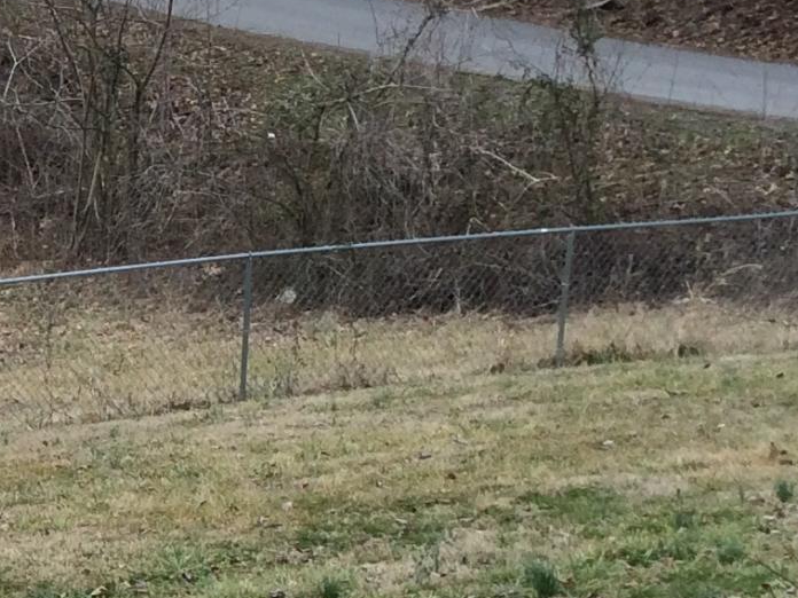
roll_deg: -0.7
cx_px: -702
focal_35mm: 125
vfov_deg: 11.8
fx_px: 2882
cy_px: 465
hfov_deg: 13.8
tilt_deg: -16.1
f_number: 2.2
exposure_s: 1/266
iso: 32
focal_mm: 4.15
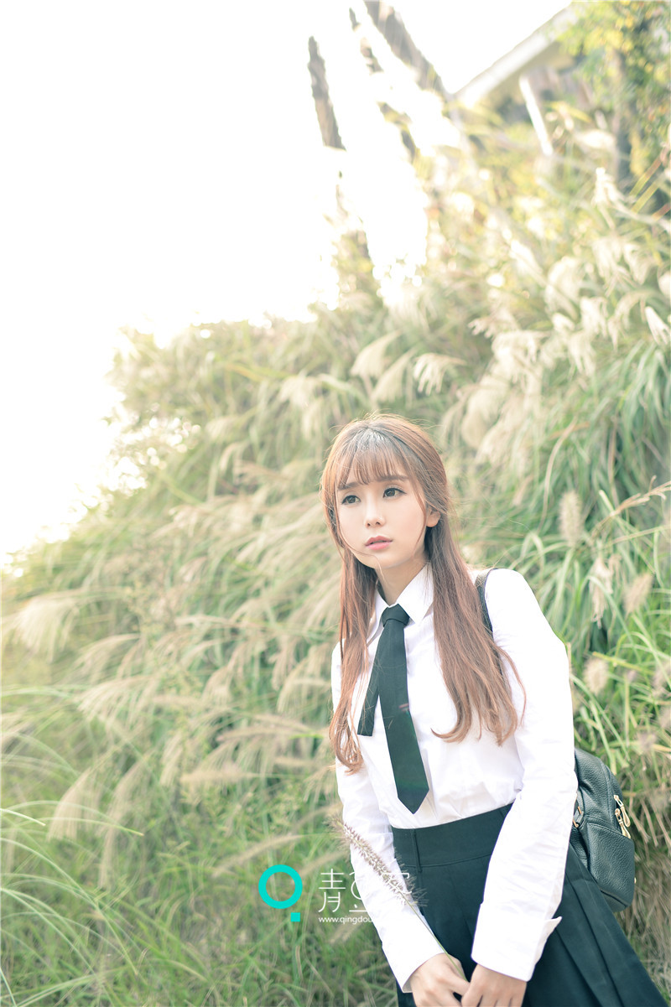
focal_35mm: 35
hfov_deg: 37.8
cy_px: 504
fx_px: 979
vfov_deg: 54.4
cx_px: 336
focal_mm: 35
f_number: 2.2
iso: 100
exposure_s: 1/200
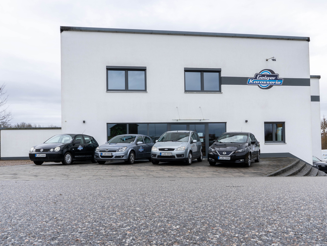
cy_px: 143
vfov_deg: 42.8
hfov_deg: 55.3
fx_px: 312
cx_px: 171
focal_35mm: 33
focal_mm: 24
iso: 100
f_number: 16
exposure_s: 1/40
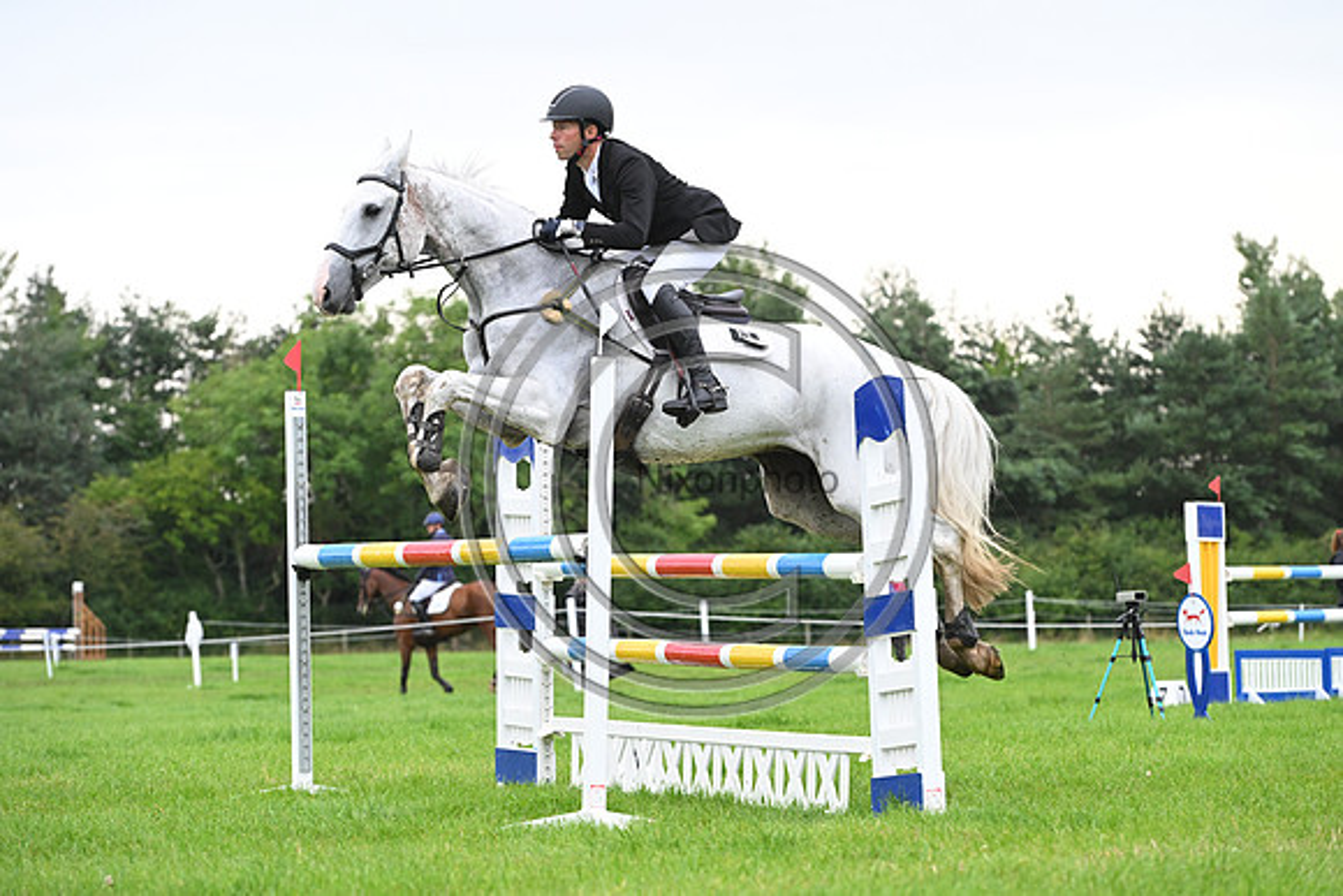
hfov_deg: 12.8
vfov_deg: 8.6
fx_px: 5970
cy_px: 448
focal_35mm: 160
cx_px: 672
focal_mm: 160
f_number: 5.6
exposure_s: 1/1250
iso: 2000
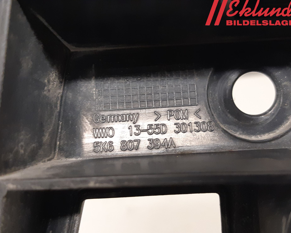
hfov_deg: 62.2
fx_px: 241
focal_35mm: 28
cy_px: 119
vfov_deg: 51.5
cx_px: 141
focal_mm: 3.93
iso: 250
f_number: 1.7
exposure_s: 1/33
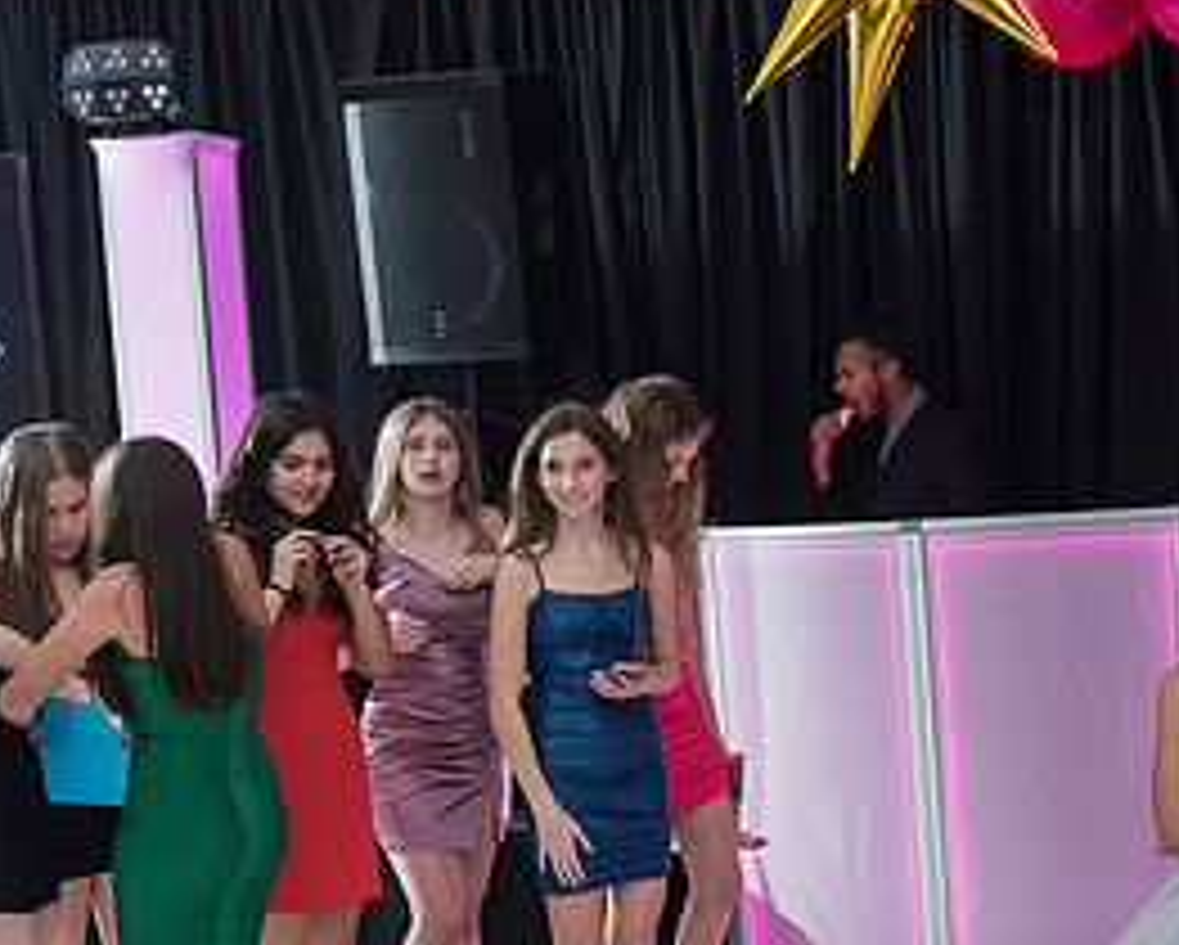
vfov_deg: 19.3
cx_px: 994
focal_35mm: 79
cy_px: 740
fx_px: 2759
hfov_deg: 23.7
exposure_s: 1/100
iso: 1250
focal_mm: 38
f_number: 4
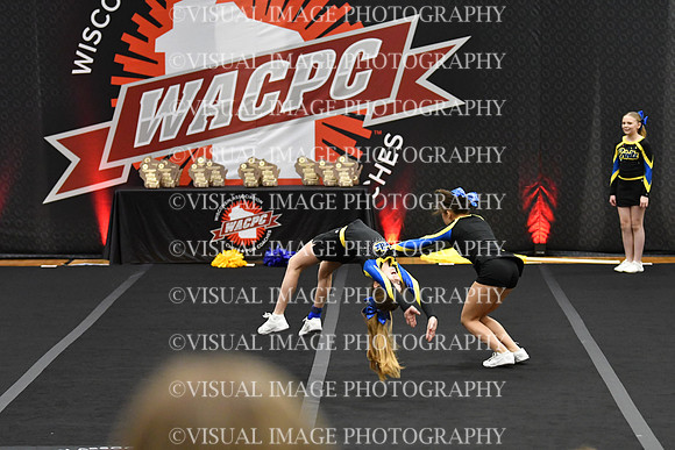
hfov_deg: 14.9
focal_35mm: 138
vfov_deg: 9.9
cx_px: 338
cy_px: 225
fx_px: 2588
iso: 5000
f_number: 2.8
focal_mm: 92
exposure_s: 1/800
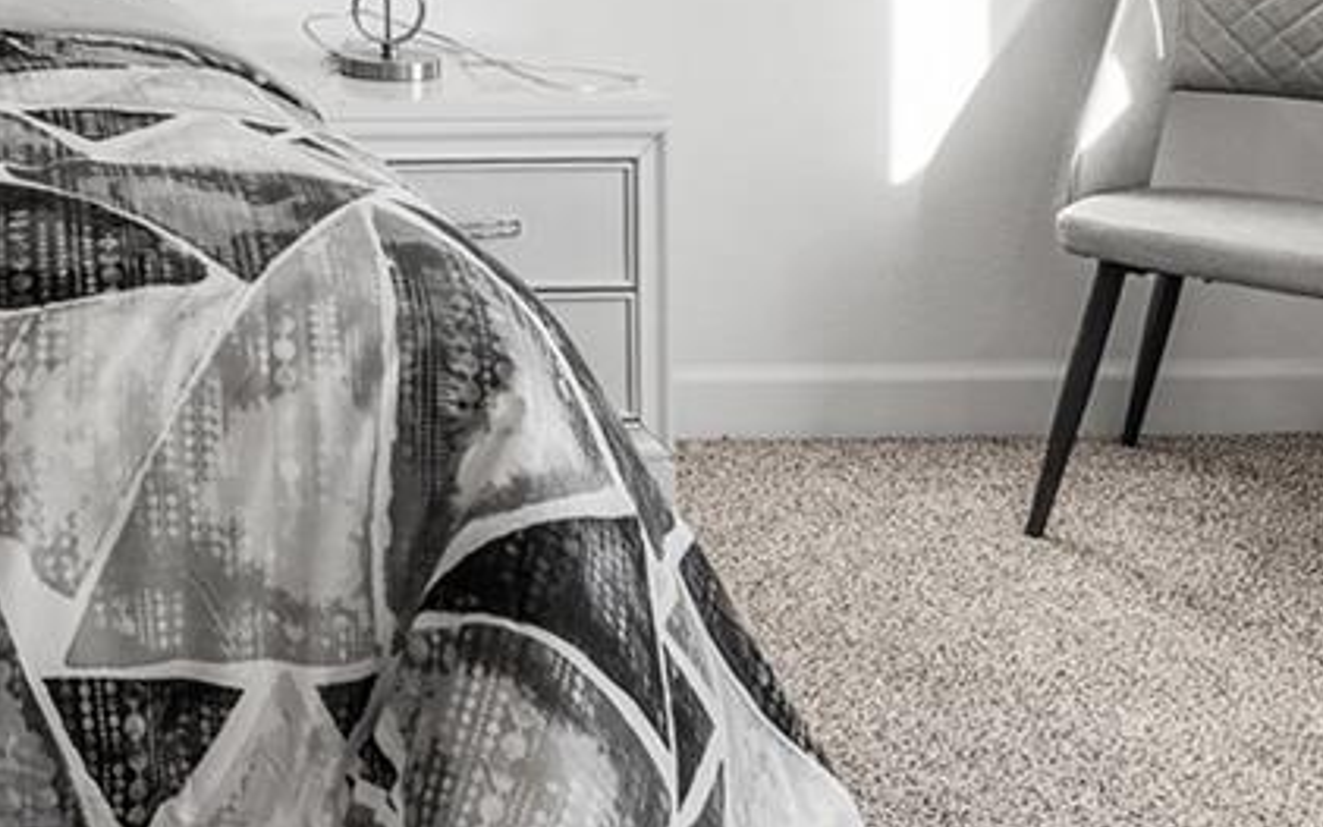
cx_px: -283
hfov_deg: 27.9
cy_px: -332
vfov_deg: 18.5
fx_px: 2305
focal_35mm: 64
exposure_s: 1/250
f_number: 8
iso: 200
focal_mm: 16.5
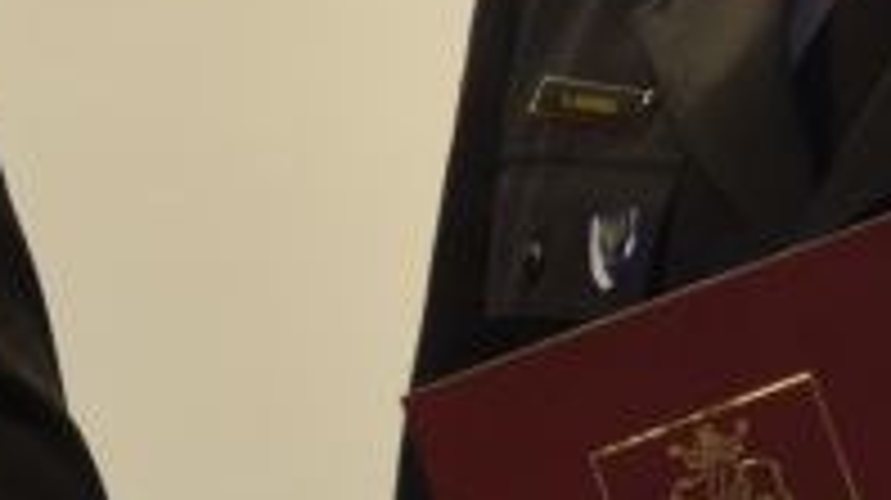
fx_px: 4674
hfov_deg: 10.8
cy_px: 300
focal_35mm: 198
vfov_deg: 6.1
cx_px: 148
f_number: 4
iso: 900
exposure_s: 1/60
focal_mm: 26
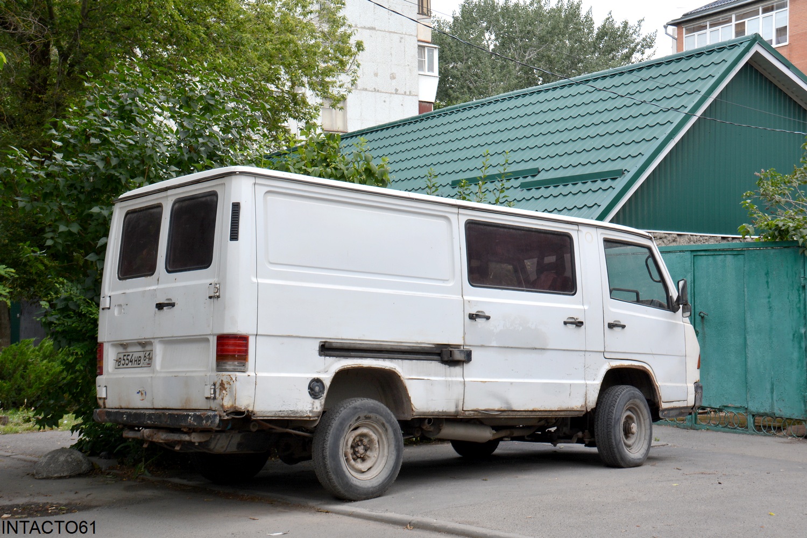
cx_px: 404
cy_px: 269
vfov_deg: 28.1
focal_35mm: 48
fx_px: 1076
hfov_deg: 41.1
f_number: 7.1
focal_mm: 32
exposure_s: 1/200
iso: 200
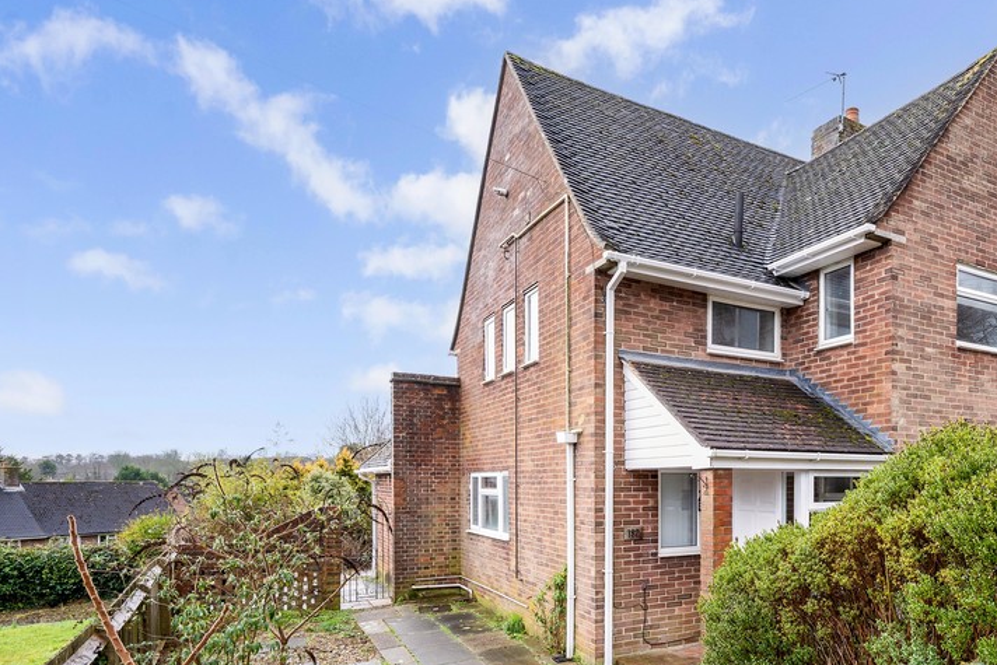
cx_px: 706
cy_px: 401
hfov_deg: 72.5
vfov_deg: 54.7
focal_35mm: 23
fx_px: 637
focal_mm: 16
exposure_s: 1/60
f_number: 9
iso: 250
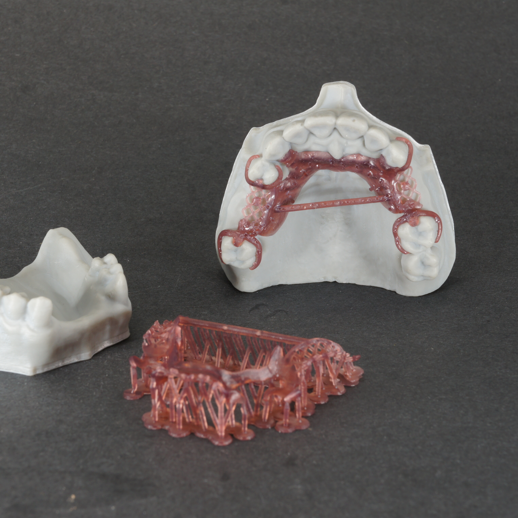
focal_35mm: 106
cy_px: 260
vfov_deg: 16.5
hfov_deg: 16.5
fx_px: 1788
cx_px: 215
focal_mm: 55
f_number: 13
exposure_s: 1/6
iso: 200
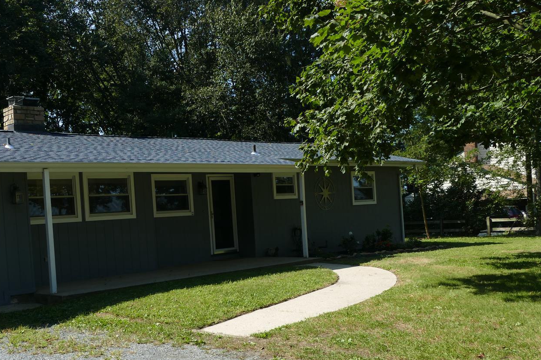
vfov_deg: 32.4
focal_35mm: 41
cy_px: 238
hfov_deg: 46.3
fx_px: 616
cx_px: 160
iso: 125
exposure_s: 1/1600
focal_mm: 9.12
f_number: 2.8
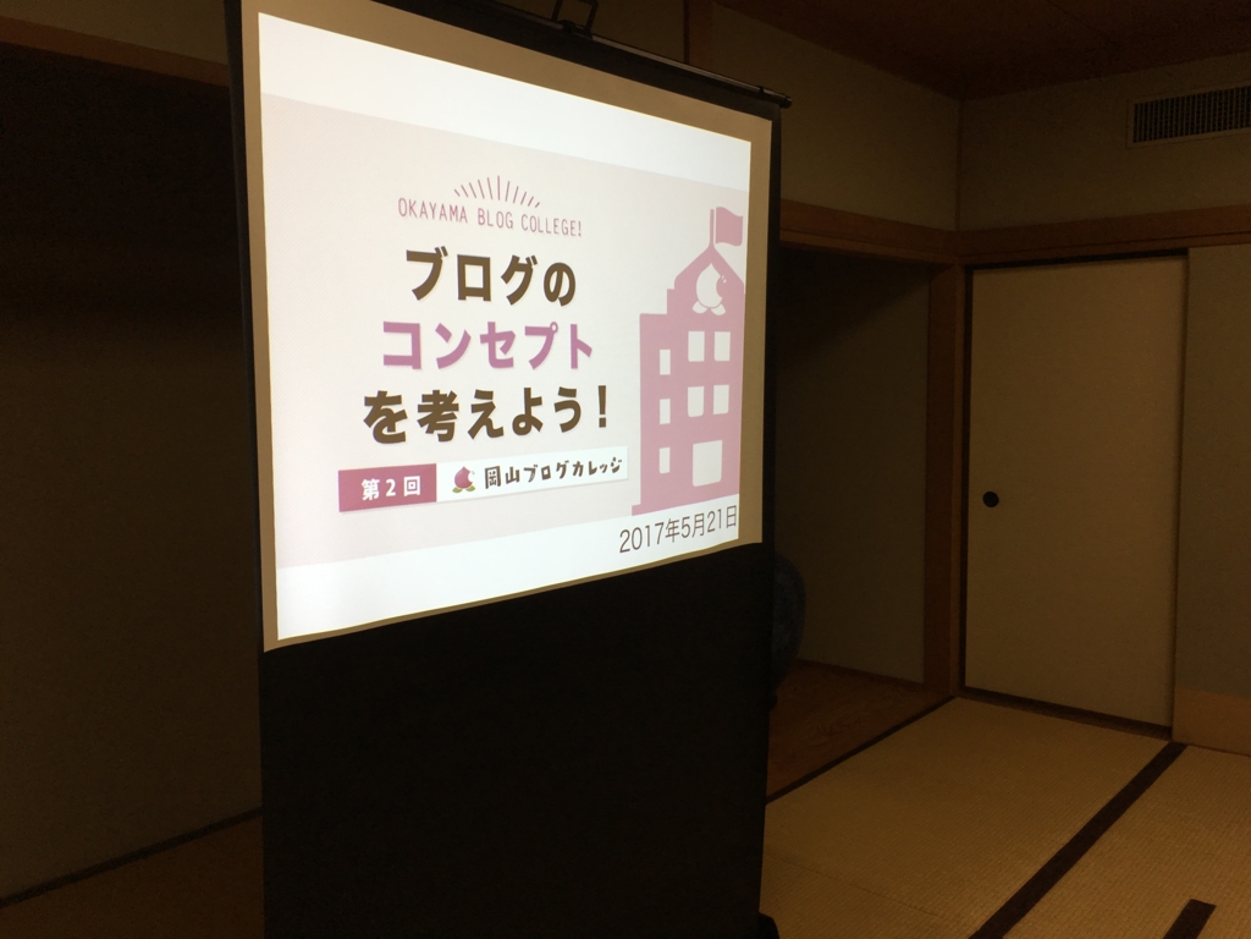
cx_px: 626
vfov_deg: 48.2
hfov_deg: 61.7
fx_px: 1048
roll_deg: +0.6
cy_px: 470
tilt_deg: -5.7
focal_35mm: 29
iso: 25
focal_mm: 4.15
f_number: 2.2
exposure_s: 1/120
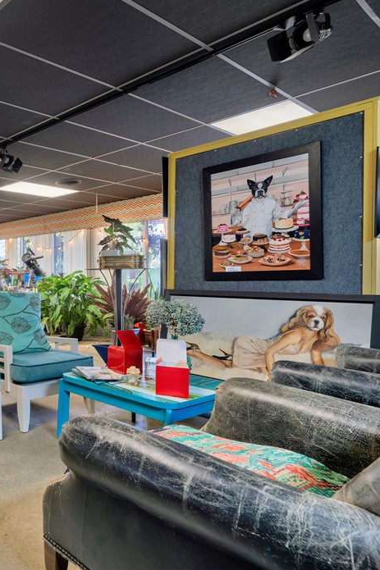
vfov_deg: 71.5
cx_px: -44
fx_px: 396
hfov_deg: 40.6
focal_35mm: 25
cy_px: 278
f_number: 6.3
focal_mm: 16
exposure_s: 1
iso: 100
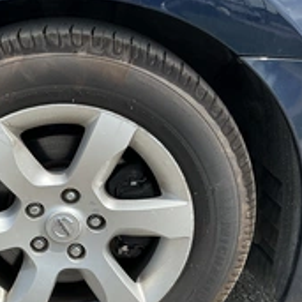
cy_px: 205
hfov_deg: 29.0
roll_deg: -4.6
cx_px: 65
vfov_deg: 29.3
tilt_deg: -20.5
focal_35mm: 58
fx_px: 572
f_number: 1.8
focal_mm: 3
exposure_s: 1/700
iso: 25
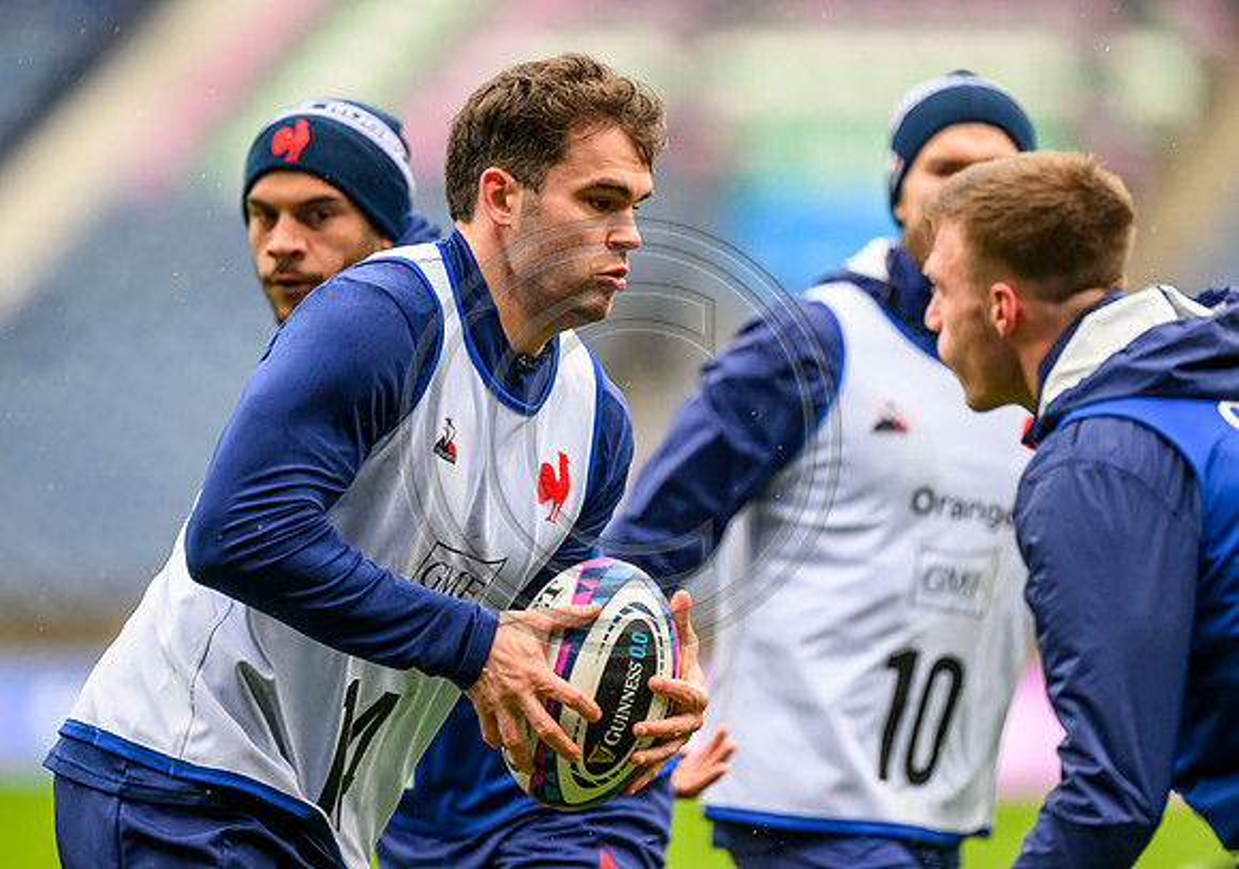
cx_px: 569
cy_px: 423
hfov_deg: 4.8
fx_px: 14877
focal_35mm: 425
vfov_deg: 3.3
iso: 3200
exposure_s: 1/2000
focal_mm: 400
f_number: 2.8
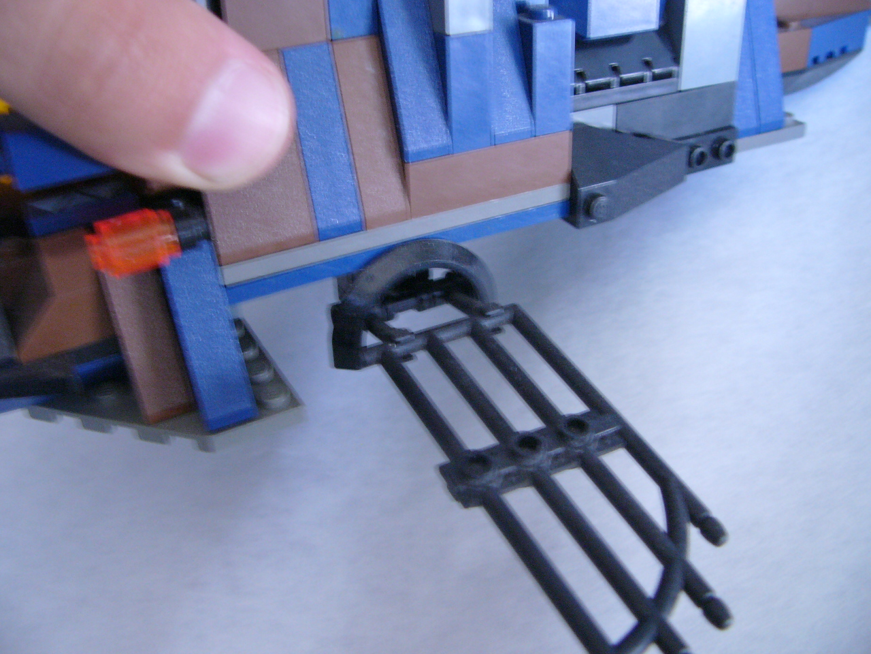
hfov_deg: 51.4
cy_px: 327
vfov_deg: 39.7
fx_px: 906
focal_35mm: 36
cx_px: 436
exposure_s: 1/8
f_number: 2.8
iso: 200
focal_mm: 6
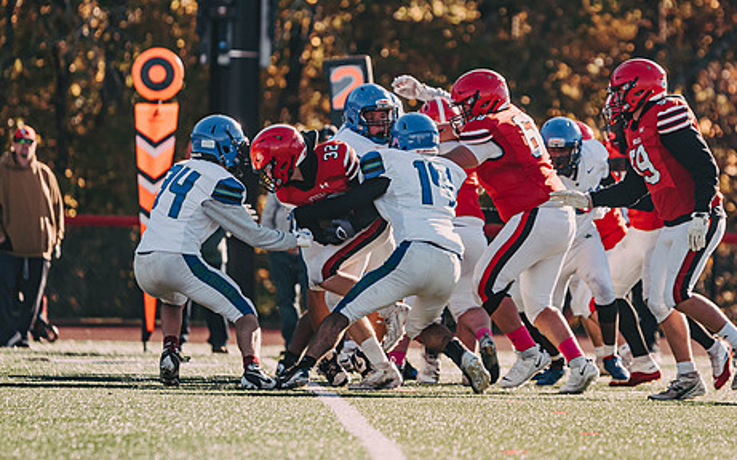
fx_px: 7371
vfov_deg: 3.6
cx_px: 465
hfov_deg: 5.7
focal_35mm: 367
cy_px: 191
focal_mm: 200
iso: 250
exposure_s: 1/2000
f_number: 3.2
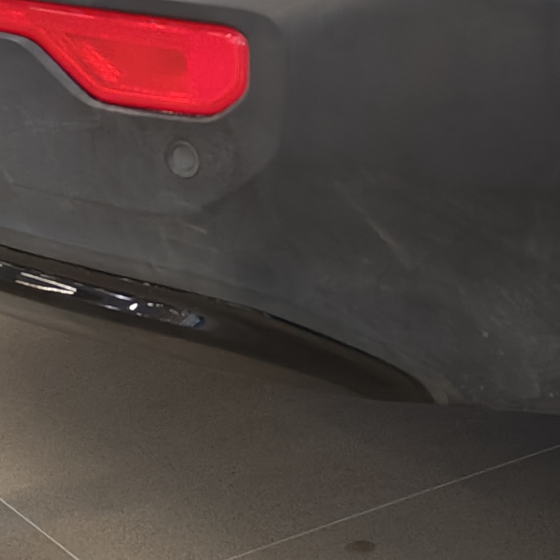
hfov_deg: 16.7
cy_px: 134
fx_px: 1903
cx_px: 407
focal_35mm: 104
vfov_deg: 16.6
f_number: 1.9
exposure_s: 1/100
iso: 200
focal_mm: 6.12
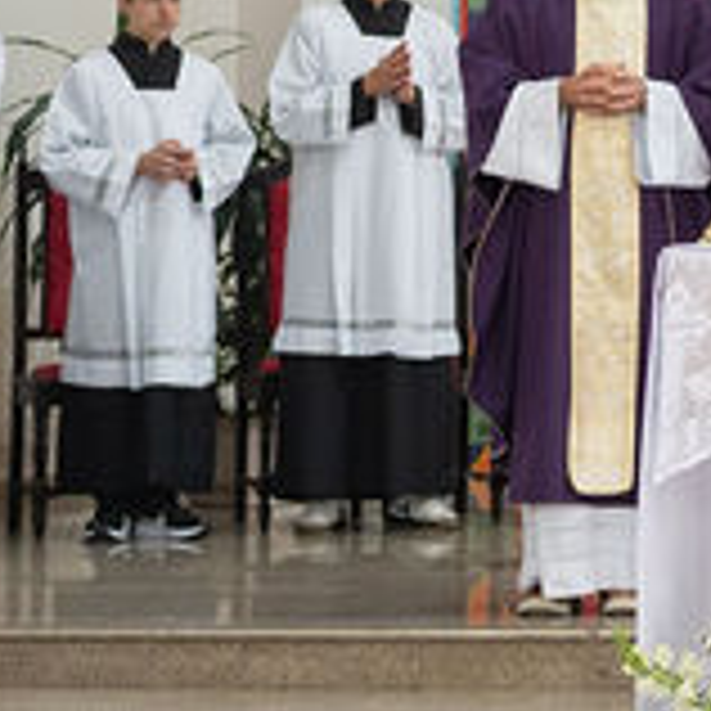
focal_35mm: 193
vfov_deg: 9.0
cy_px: -16
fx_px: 4485
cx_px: 1764
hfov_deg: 8.3
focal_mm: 35
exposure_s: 1/160
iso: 800
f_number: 2.8
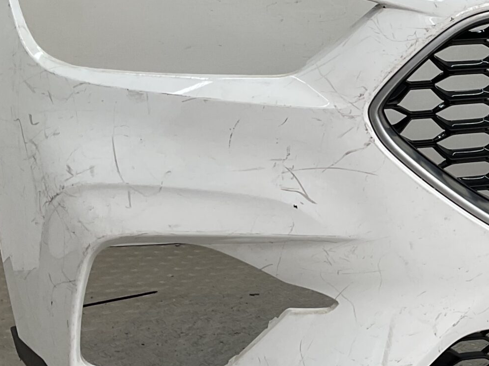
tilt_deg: -7.9
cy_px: 117
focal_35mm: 75
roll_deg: +0.5
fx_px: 1059
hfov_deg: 24.0
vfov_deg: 19.6
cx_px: 564
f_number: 1.8
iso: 16
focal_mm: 3
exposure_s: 1/254
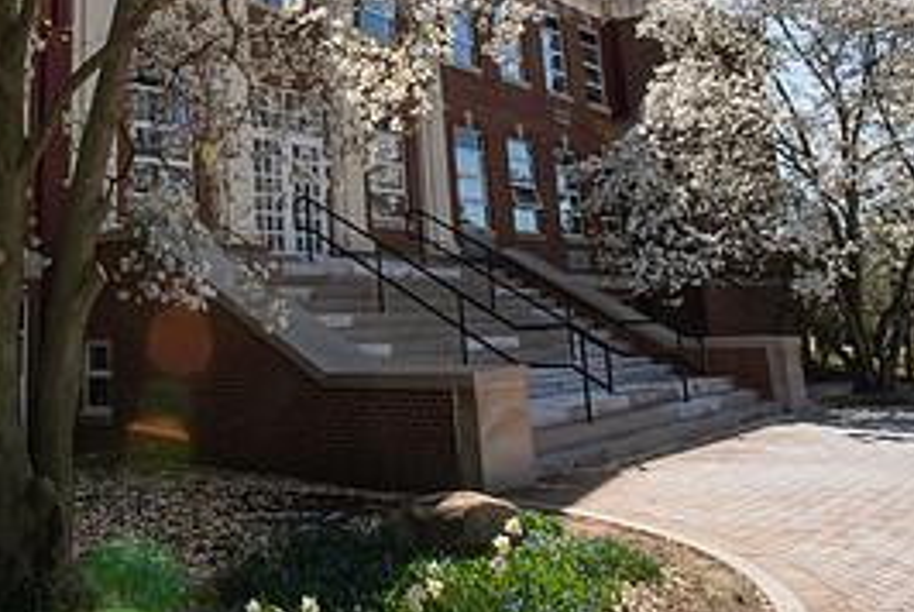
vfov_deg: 34.3
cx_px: 223
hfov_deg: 49.7
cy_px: 74
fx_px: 940
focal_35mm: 37
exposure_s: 1/60
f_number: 22
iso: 800
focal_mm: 17
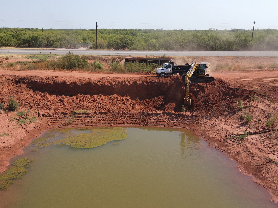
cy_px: 100
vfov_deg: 48.2
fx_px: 233
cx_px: 126
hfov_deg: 61.5
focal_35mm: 29
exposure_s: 1/500
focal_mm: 4.5
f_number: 2.8
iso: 100
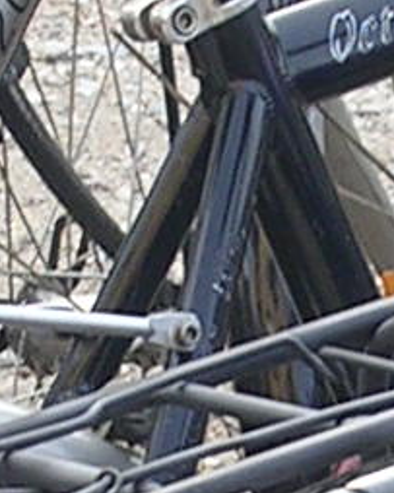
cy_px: 464
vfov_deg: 3.4
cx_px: 462
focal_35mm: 567
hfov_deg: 2.7
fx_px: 8270
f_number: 3.7
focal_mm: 10.9
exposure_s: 1/100
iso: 50
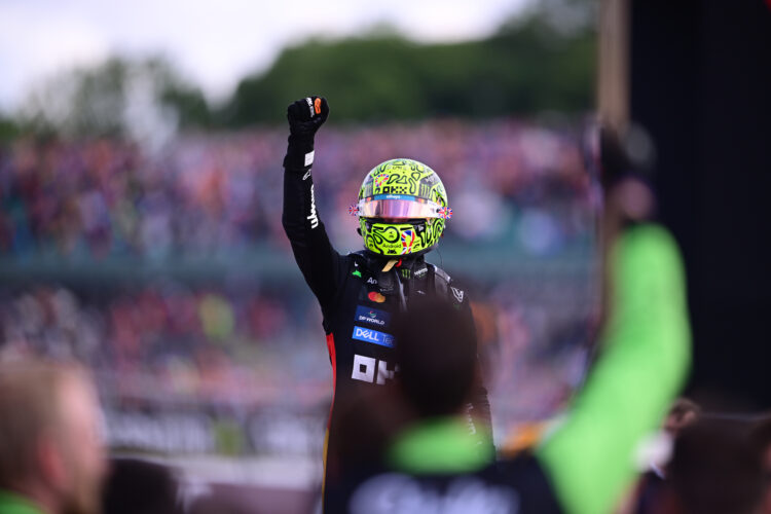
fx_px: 8566
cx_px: 386
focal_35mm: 400
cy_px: 257
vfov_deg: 3.4
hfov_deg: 5.2
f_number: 2.8
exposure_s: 1/1250
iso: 250
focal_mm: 400
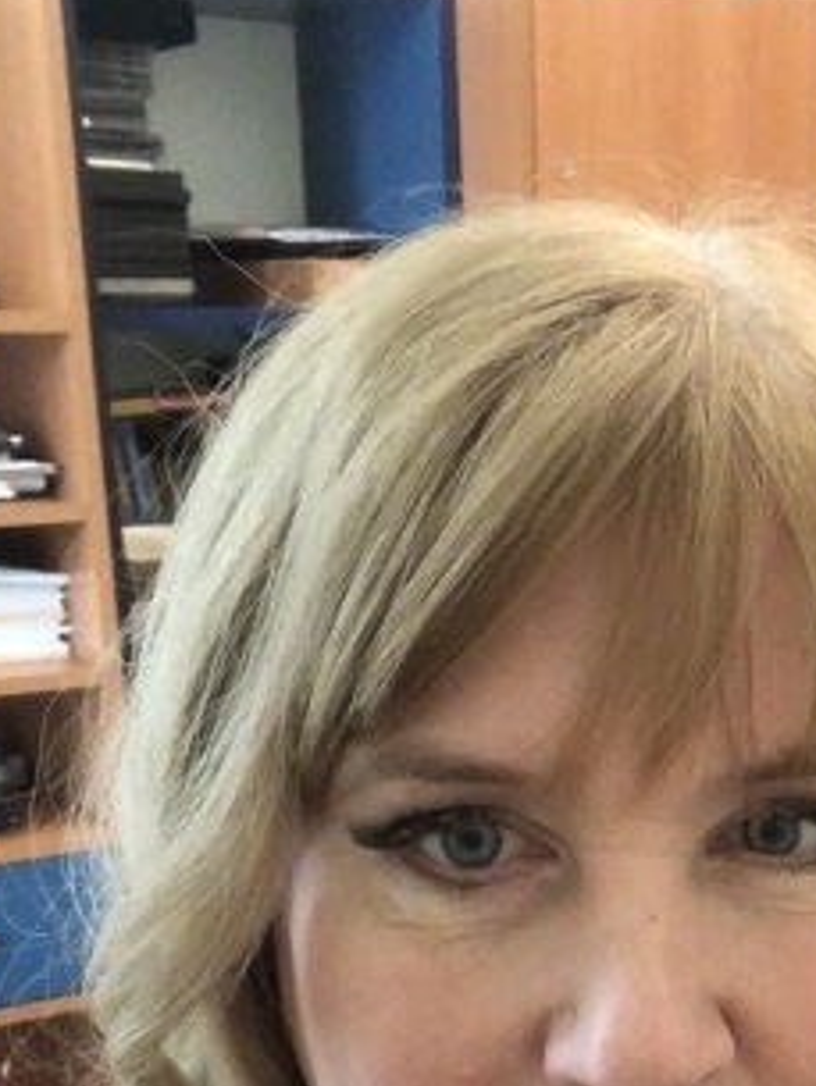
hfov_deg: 22.7
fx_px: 1979
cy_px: 986
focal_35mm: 63
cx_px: 754
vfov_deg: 29.4
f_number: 2.2
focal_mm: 2.87
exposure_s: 1/25
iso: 500
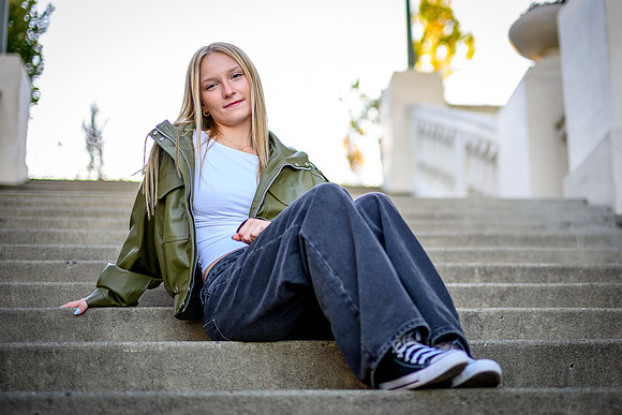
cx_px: 384
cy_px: 214
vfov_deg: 21.2
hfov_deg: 31.2
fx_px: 1109
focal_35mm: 64
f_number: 1.6
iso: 100
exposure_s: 1/250
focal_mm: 50
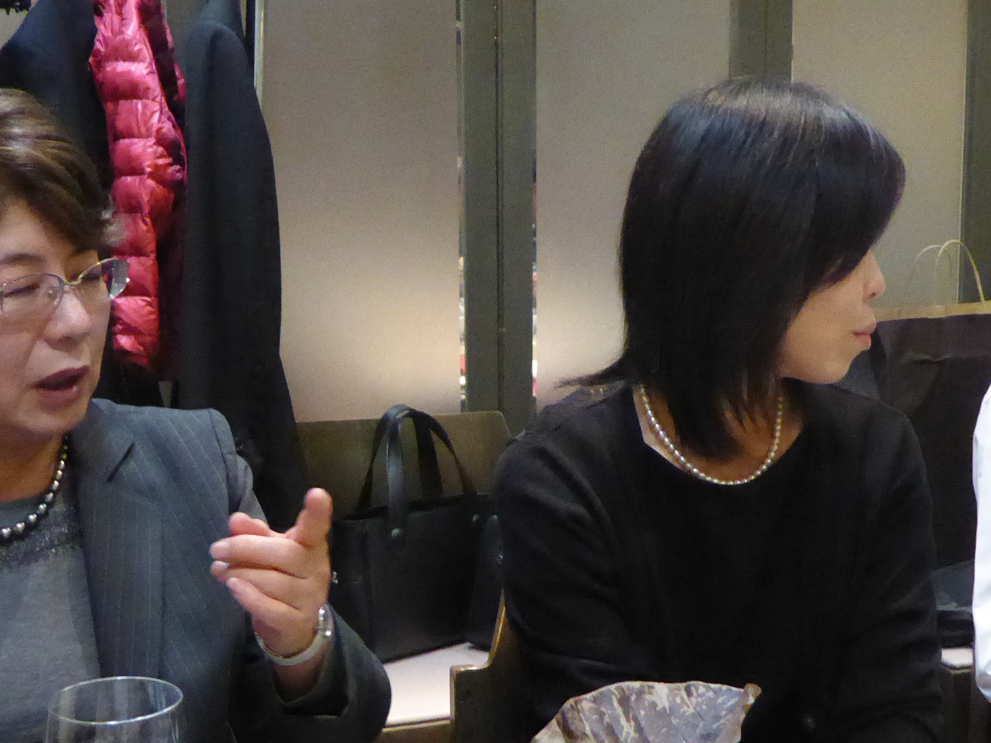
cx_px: 554
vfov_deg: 28.0
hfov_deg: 36.8
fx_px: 1489
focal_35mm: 52
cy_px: 386
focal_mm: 4.3
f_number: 3.3
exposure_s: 1/30
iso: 1600
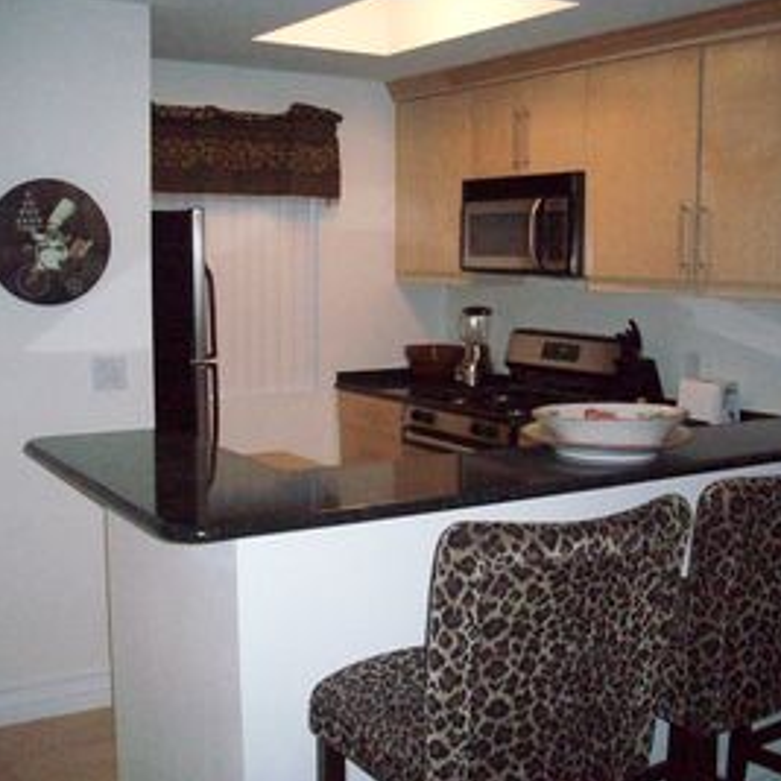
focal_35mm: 45
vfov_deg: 37.6
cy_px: 392
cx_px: 486
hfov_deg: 37.3
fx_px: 1149
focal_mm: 6.2
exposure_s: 1/128
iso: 800
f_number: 2.8
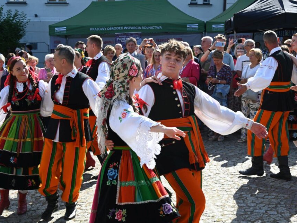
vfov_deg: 23.7
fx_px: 532
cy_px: 106
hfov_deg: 31.2
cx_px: 148
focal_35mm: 62
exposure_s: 1/400
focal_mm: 54
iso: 400
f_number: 10
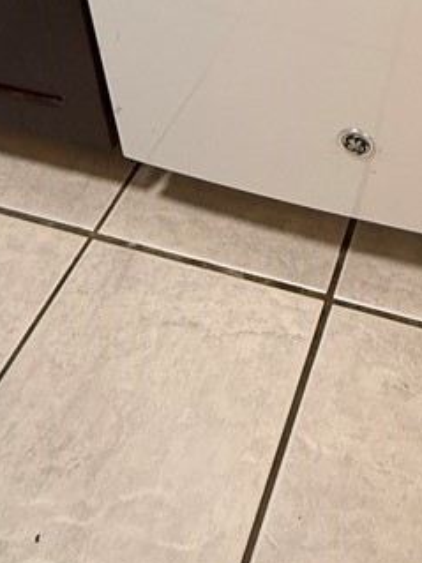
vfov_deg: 30.8
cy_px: -203
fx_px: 732
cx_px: 404
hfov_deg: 30.3
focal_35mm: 45
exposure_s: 1/60
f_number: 2.2
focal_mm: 2.22
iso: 250
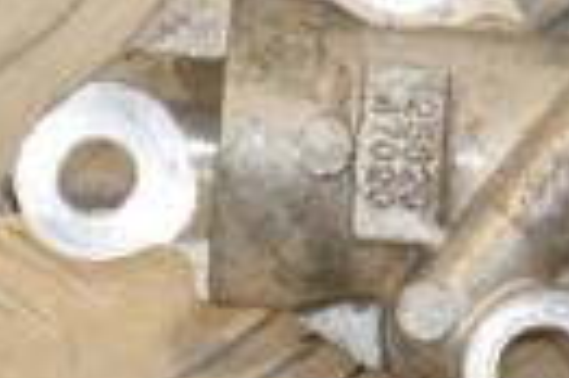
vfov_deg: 2.0
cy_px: 65
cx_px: 804
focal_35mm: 675
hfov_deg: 3.1
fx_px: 10655
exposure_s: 1/200
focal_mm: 98
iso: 800
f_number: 6.3
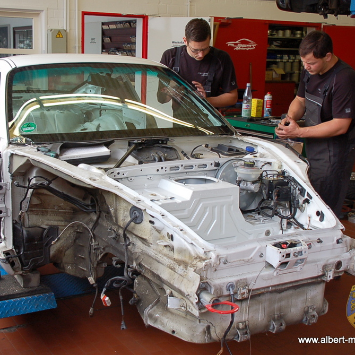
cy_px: 175
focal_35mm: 53
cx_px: 149
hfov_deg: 32.3
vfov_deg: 32.4
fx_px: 611
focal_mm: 27
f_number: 5
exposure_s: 1/100
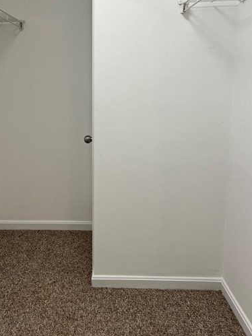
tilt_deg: -8.9
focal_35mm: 40
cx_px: 84
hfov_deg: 35.6
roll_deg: +1.2
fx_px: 388
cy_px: 133
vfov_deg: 46.5
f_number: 1.6
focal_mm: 5.1
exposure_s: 1/120
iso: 80
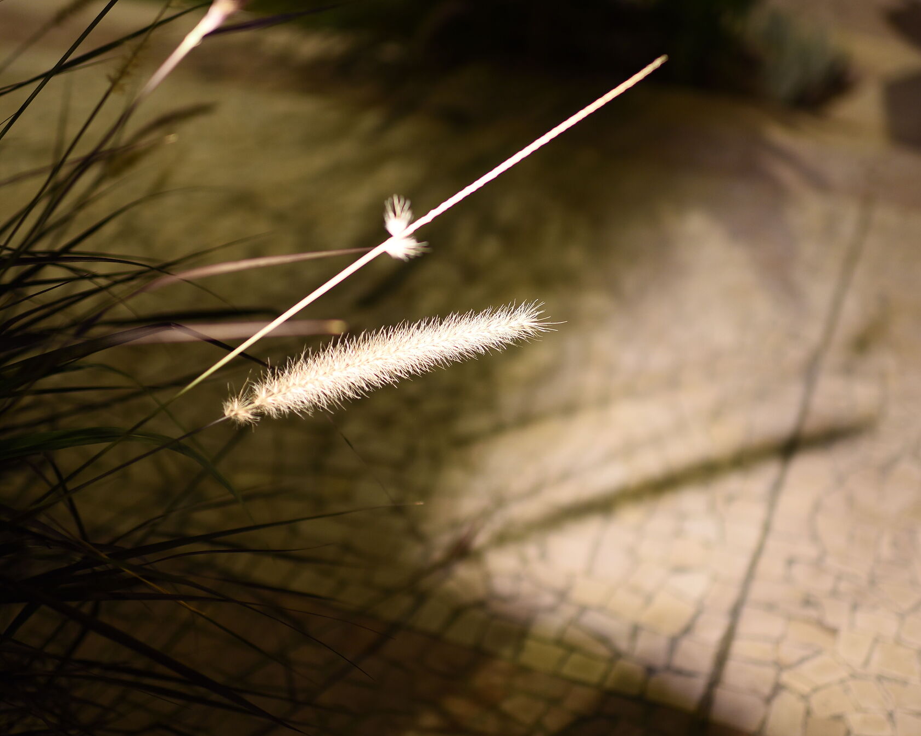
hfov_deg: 39.5
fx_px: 1281
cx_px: 482
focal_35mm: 47
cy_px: 338
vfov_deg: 32.1
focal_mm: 35
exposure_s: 1/90
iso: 500
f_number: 1.4
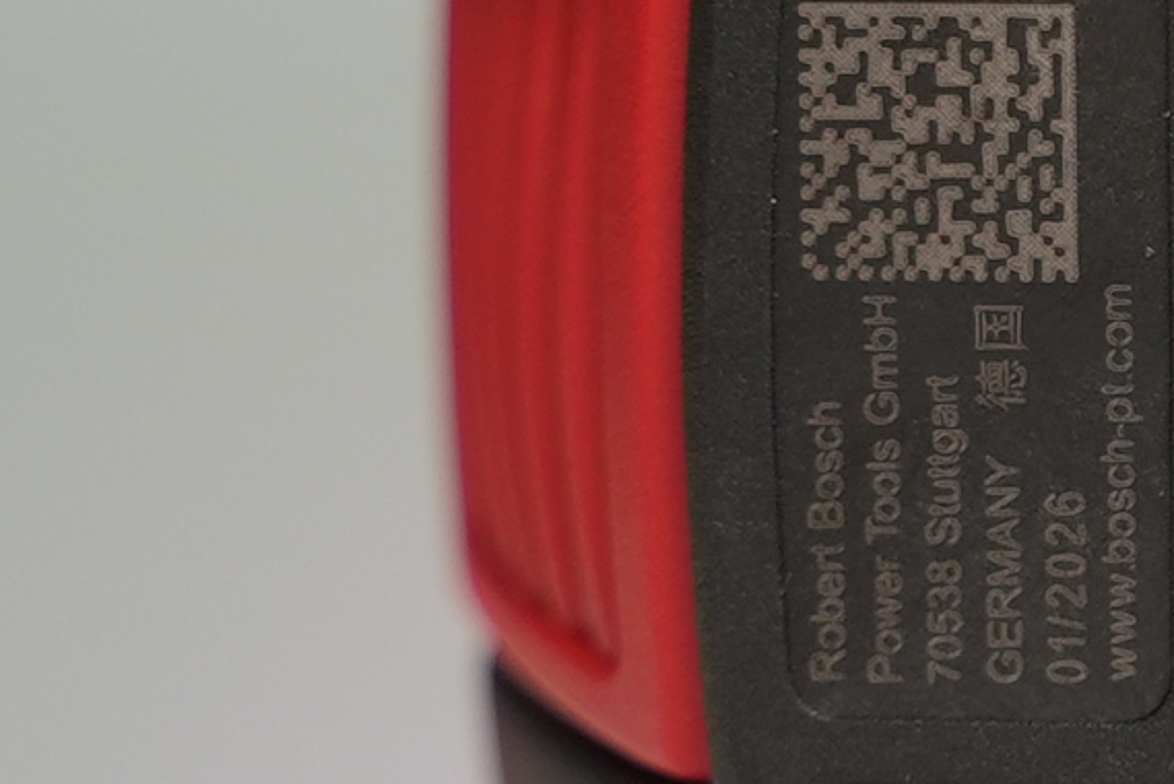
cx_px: 2156
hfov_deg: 6.2
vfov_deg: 4.2
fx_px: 10636
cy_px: 361
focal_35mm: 326
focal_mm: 67
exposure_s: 1/200
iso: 640
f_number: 4
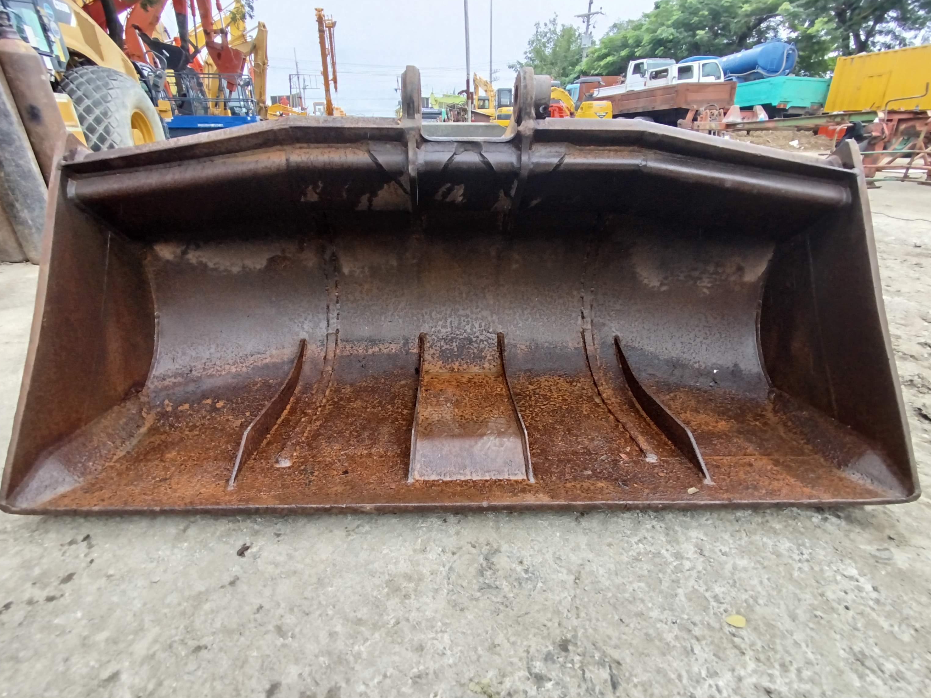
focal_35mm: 16
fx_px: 430
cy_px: 344
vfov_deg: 78.1
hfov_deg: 94.5
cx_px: 468
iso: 50
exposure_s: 1/387
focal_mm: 1.65
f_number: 2.2
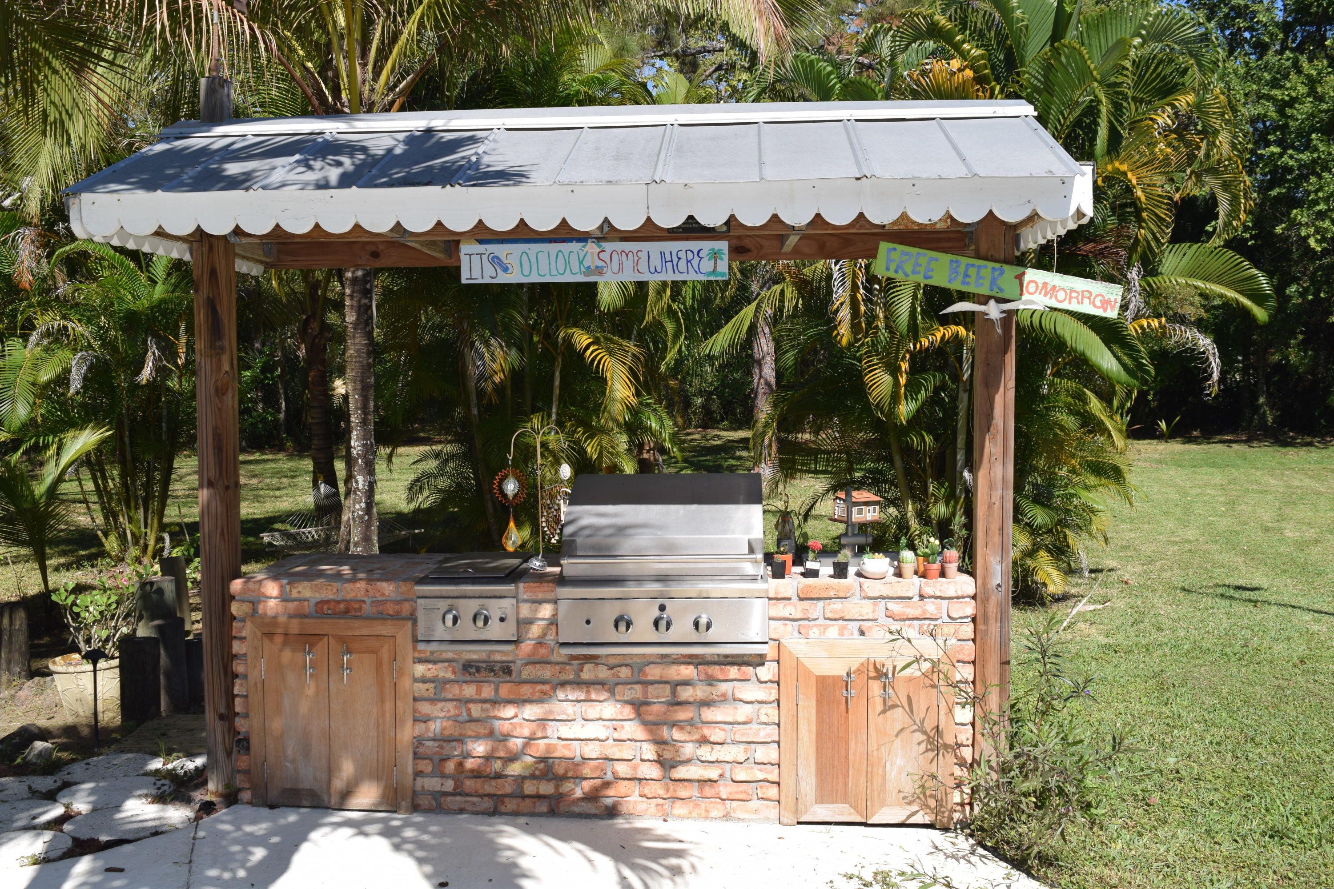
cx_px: 667
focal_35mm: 33
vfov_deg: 40.0
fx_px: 1223
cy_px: 444
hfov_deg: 57.2
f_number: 10
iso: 100
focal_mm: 22
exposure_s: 1/200
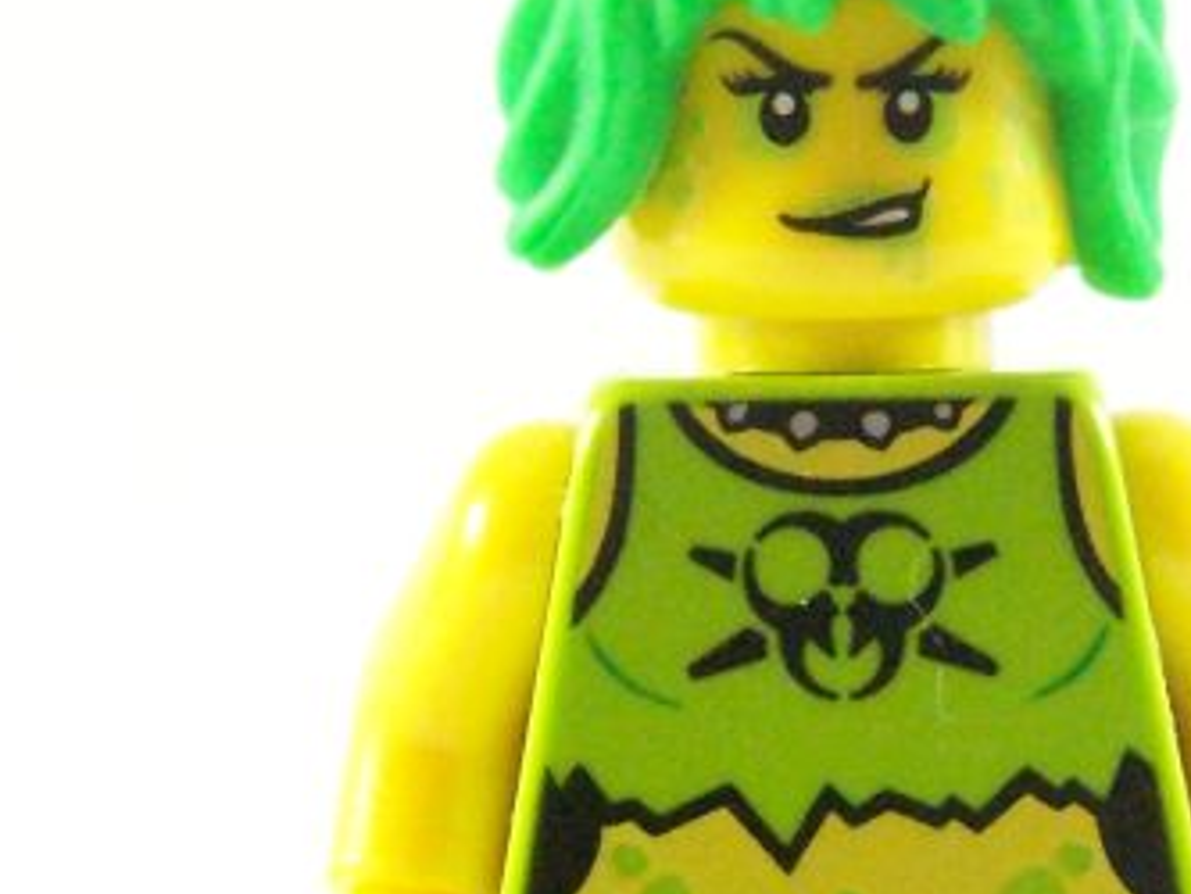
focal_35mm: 323
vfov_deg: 4.6
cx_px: 876
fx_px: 11117
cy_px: 676
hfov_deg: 6.1
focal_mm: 17.5
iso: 400
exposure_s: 1/60
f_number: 4
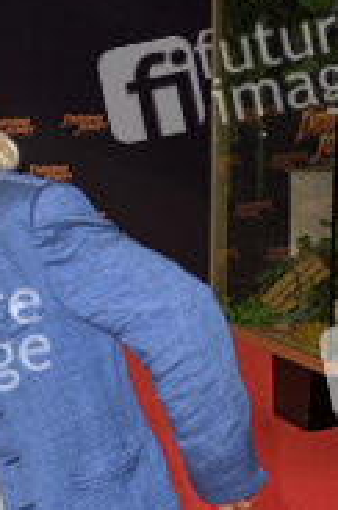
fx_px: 1074
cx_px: -11
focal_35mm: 76
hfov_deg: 17.4
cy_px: 493
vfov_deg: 25.5
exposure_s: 1/250
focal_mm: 35
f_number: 5.6
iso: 400
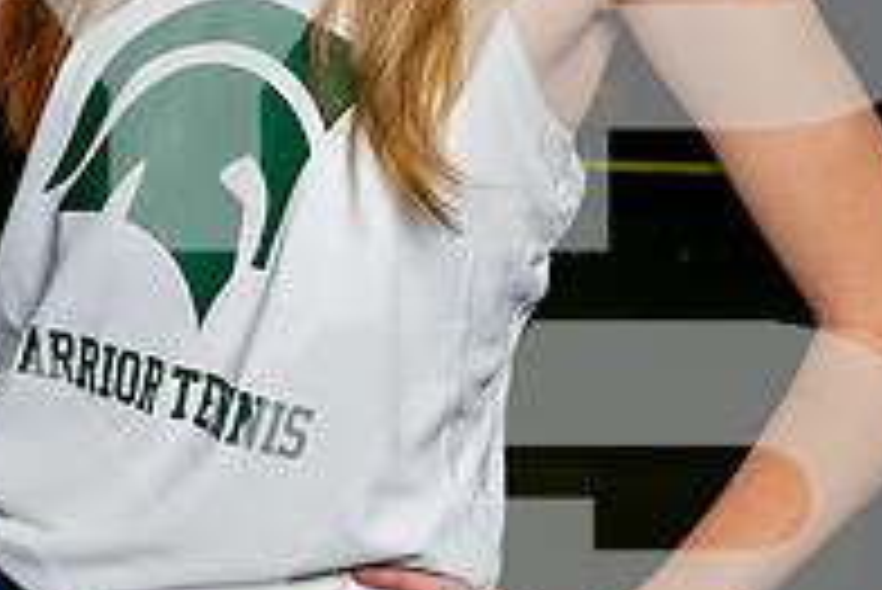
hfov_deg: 17.3
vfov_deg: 11.5
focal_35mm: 118
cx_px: 374
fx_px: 2893
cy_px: 16
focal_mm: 38
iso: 800
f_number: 5.6
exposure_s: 1/250
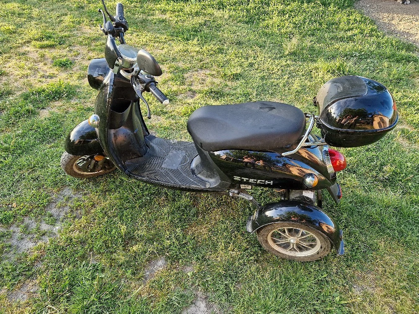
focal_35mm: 23
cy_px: 157
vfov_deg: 58.9
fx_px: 278
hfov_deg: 73.9
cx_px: 210
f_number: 1.8
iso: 64
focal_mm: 5.4
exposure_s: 1/182
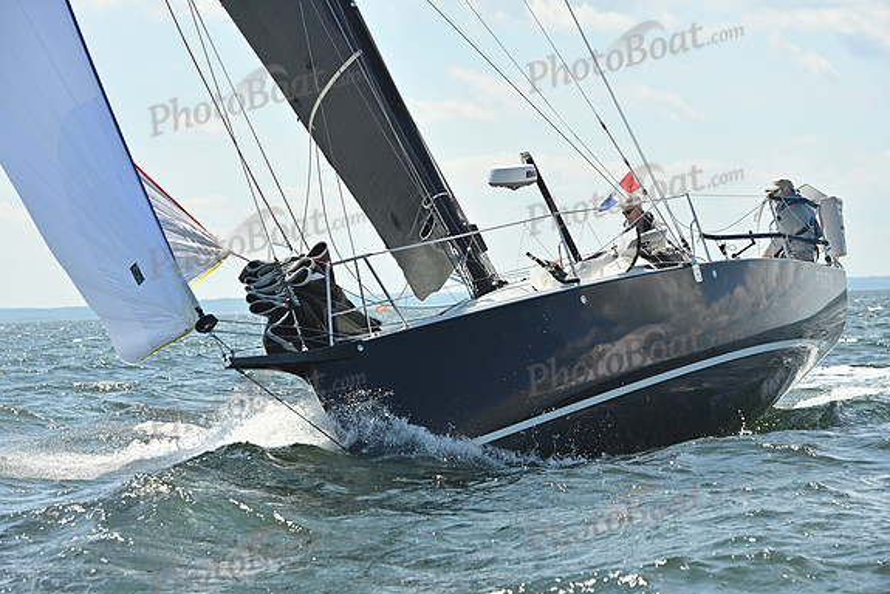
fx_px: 3116
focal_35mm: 126
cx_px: 447
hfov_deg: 16.3
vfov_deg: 10.9
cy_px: 298
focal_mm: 125
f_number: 7.1
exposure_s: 1/1250
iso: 250
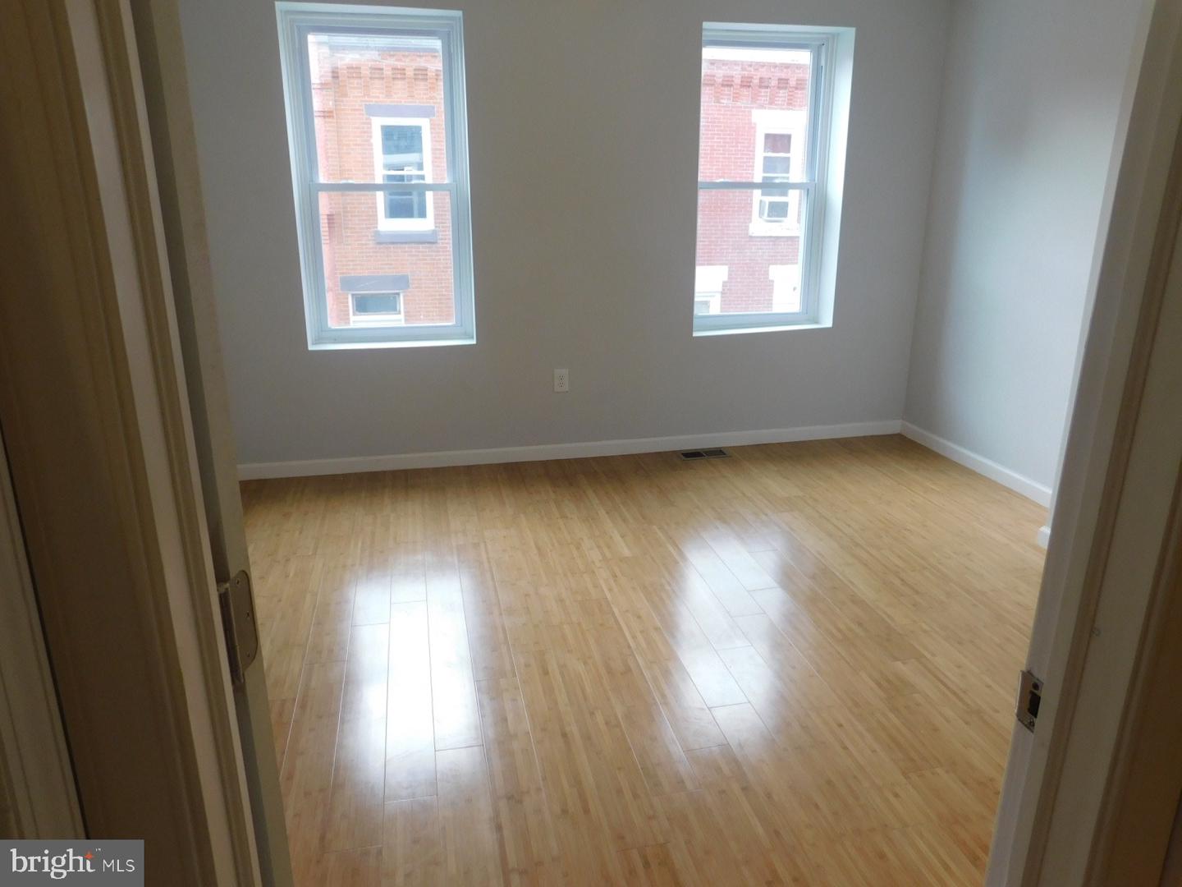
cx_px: 591
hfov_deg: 71.6
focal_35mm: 24
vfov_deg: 56.8
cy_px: 444
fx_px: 820
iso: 125
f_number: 3
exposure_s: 1/50
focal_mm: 4.1
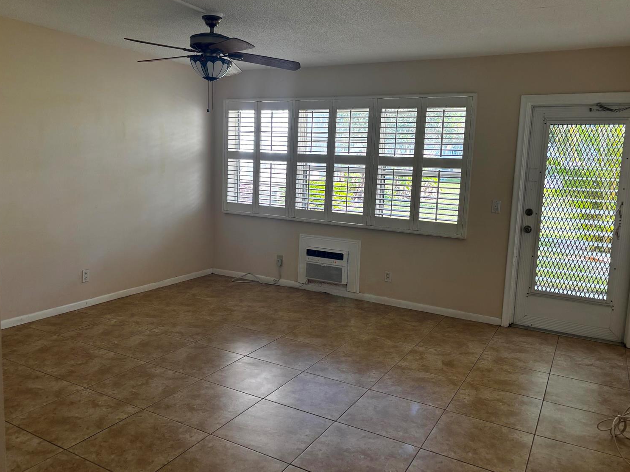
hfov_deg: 63.4
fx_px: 510
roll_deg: -2.3
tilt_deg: -6.9
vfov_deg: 49.7
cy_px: 221
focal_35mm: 28
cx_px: 307
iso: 125
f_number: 1.6
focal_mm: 5.96
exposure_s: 1/121
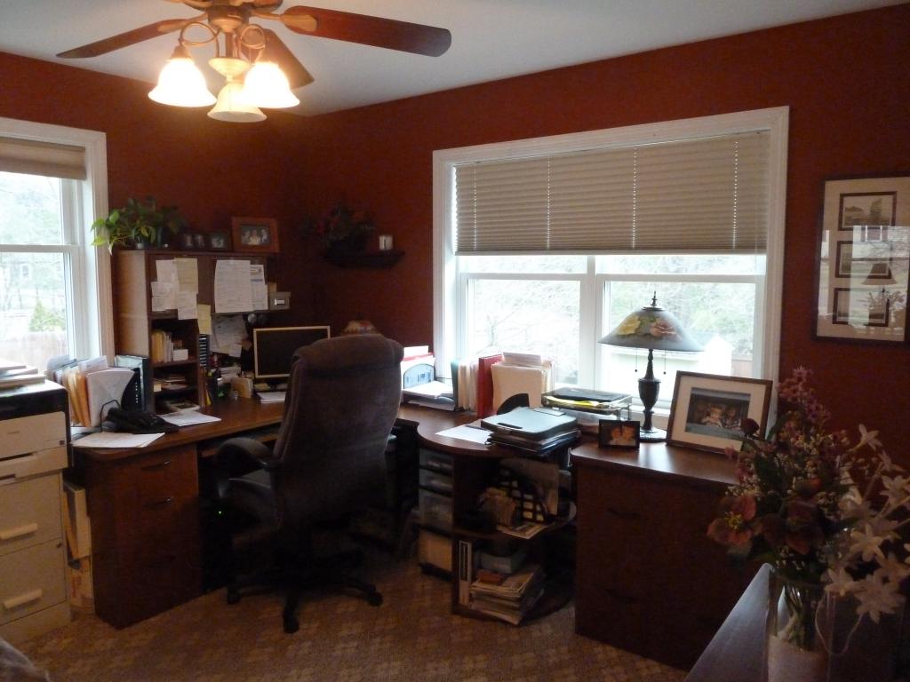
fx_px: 657
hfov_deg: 69.4
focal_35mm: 25
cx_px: 455
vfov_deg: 54.9
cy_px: 341
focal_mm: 4.1
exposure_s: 1/25
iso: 800
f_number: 3.3
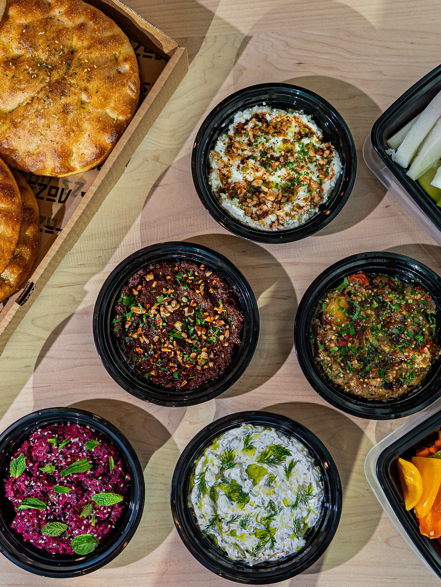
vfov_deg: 39.7
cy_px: 292
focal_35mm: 48
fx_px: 815
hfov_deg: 30.2
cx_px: 186
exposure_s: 1/160
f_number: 4
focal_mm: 33
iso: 250
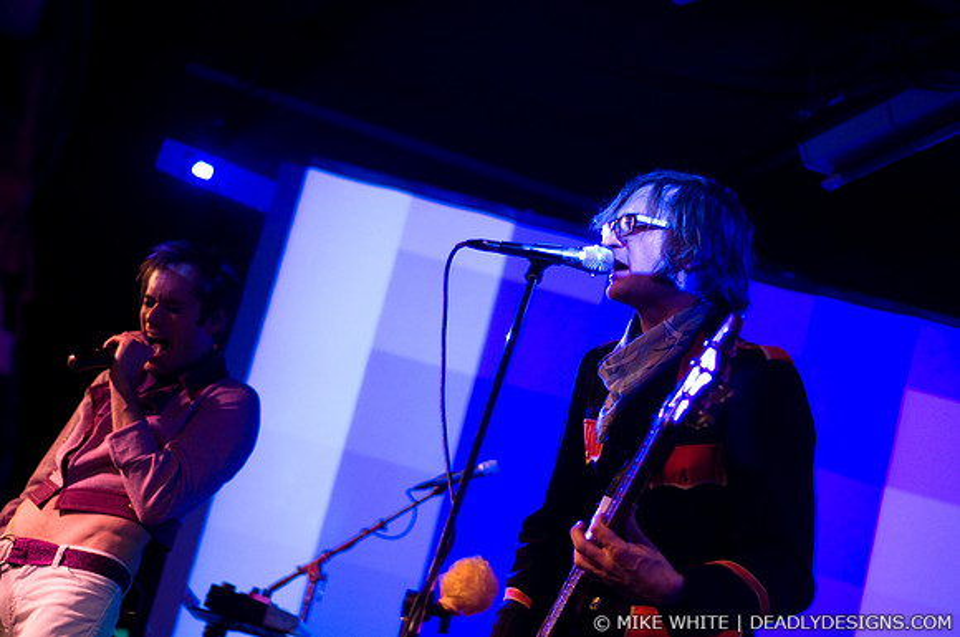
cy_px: 318
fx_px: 1997
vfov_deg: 18.1
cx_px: 480
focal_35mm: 75
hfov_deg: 27.0
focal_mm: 50
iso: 1000
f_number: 1.8
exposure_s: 1/125
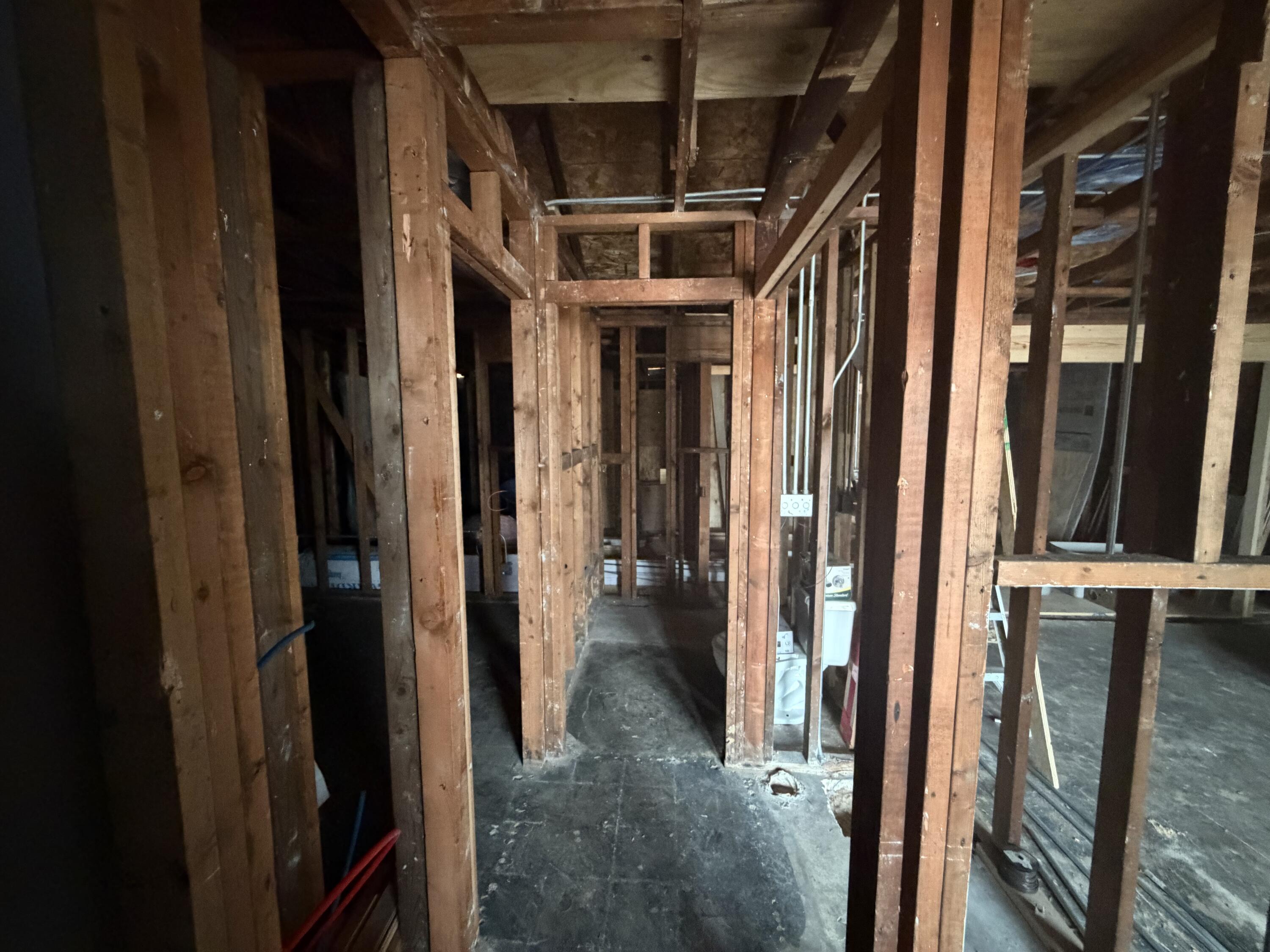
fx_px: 514
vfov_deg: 85.7
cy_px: 476
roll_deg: +0.7
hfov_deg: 102.1
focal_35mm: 14
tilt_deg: -6.6
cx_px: 635
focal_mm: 2.22
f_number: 2.2
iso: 1600
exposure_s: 1/36
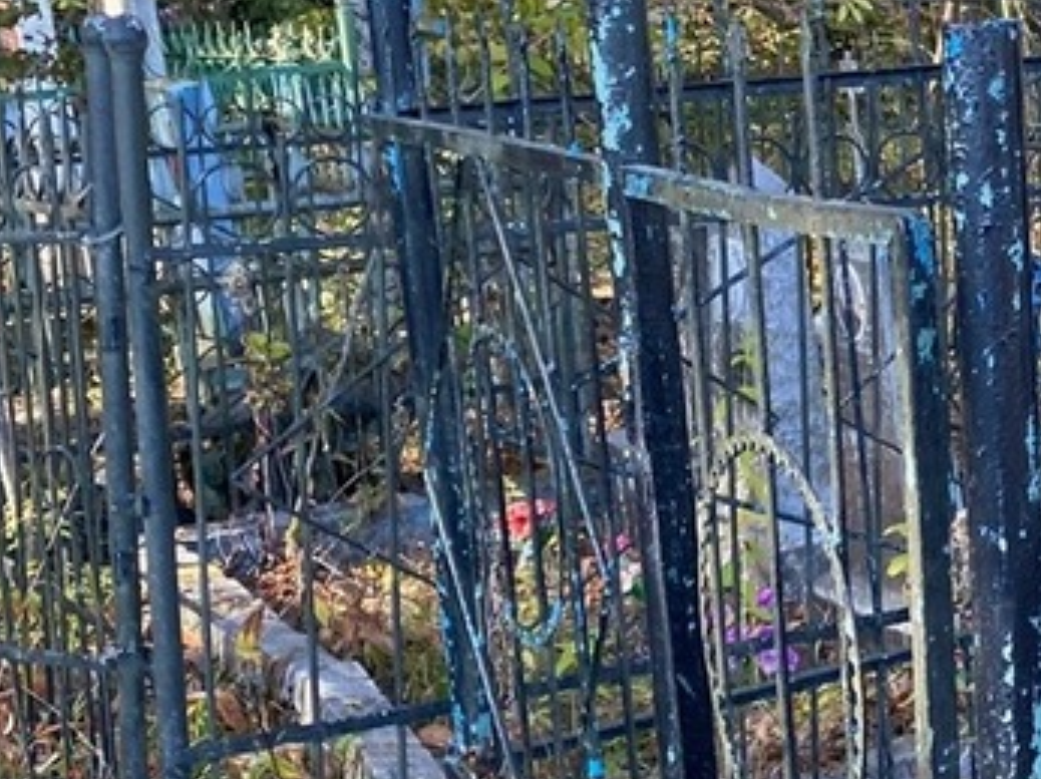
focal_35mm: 77
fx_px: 2314
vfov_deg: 19.1
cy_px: 259
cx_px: 1312
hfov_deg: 22.9
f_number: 1.8
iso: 32
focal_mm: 4.25
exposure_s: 1/122
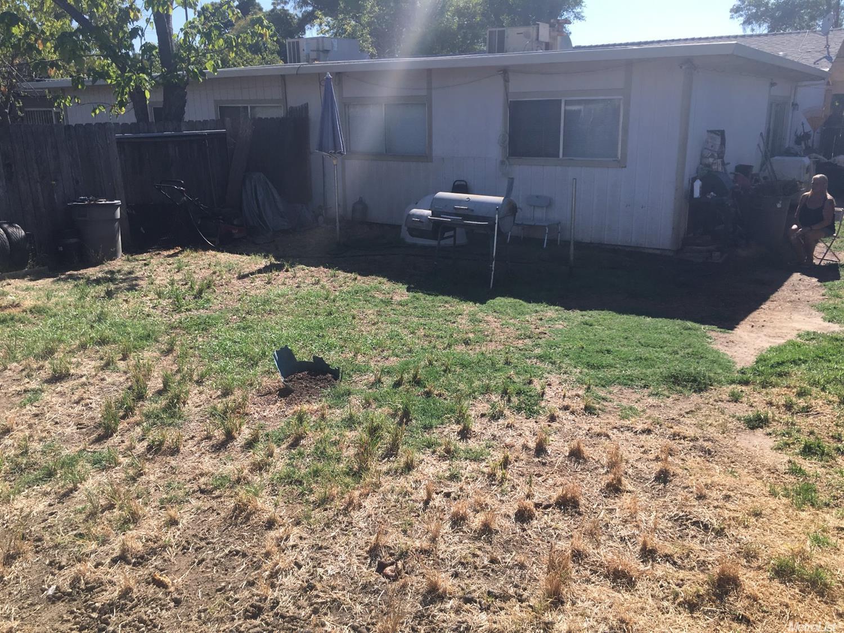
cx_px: 422
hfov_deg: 61.7
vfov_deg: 48.2
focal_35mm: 29
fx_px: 707
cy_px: 316
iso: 25
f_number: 2.2
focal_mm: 4.15
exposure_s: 1/1221
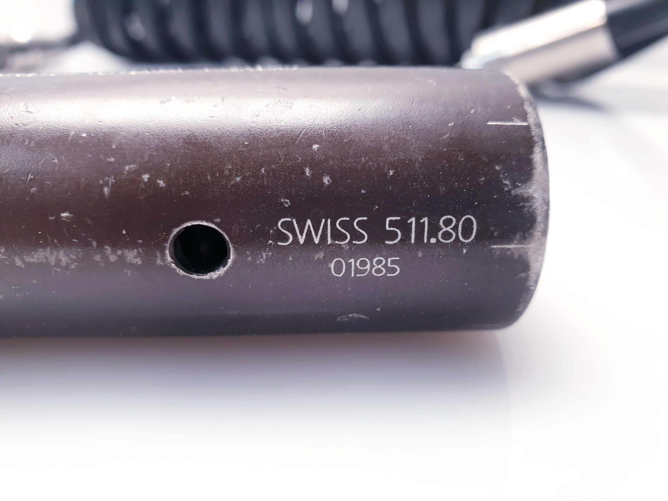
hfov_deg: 67.3
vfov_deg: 53.1
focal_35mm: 26
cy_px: 250
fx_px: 502
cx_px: 334
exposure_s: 1/50
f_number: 2.4
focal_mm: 4.3
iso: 160
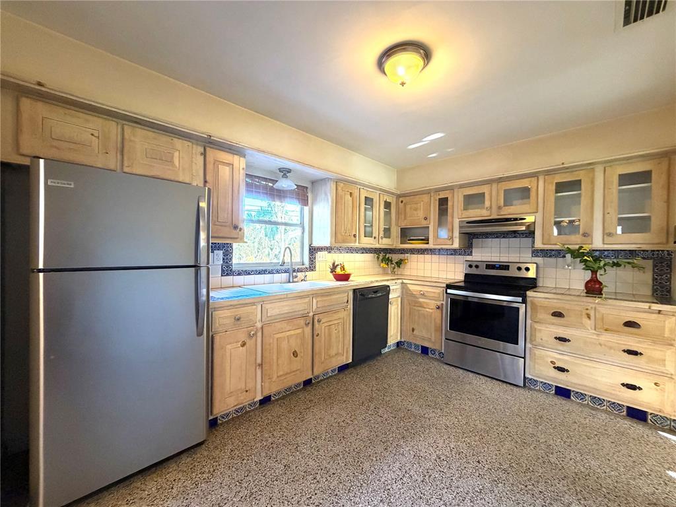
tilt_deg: -0.7
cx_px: 338
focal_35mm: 14
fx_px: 273
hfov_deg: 102.1
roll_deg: -0.3
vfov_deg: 85.7
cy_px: 254
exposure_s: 1/60
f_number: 2.2
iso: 320
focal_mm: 2.22
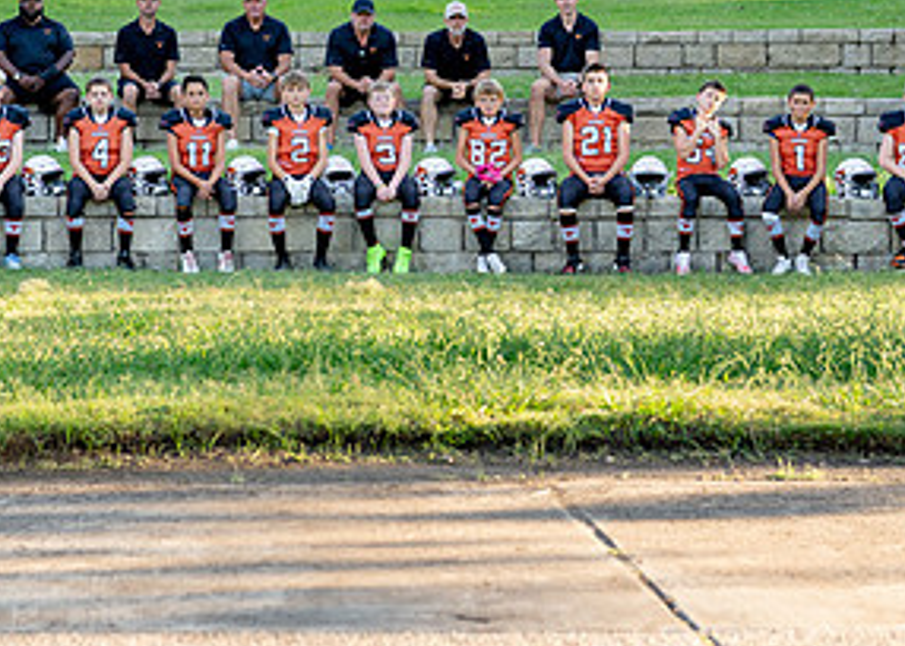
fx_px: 2877
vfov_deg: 12.8
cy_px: 156
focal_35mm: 112
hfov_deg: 17.8
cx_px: 260
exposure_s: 1/640
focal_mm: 50
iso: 200
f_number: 2.2
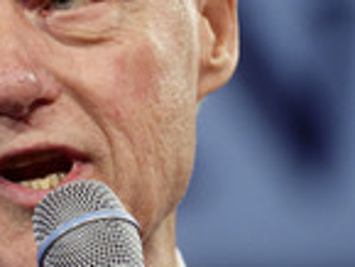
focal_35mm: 598
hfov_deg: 3.3
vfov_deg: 2.5
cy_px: 42
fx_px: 6138
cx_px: 73
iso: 1600
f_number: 4.5
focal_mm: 200
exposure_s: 1/400
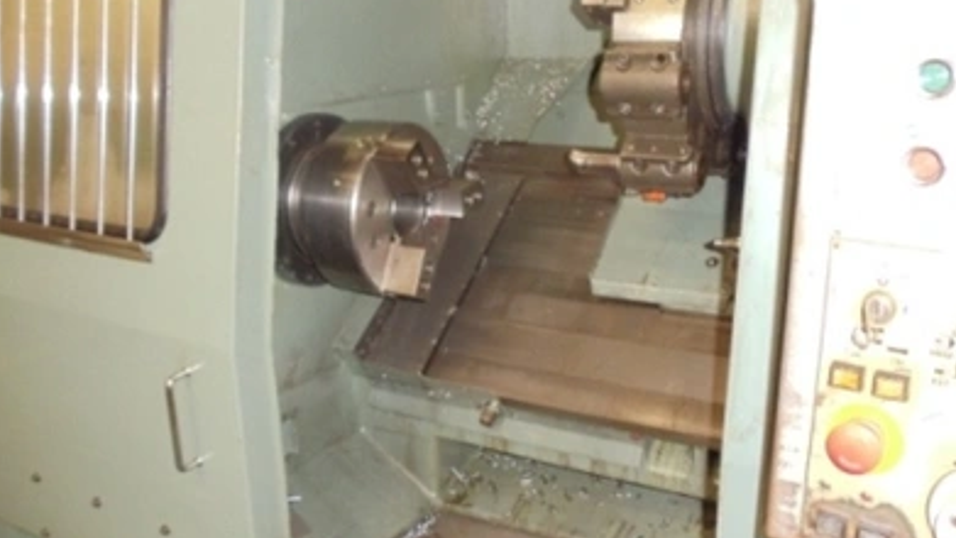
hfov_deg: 42.1
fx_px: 1242
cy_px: 235
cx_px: 469
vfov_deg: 24.4
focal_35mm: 49
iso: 400
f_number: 3.5
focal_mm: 6
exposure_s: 1/8
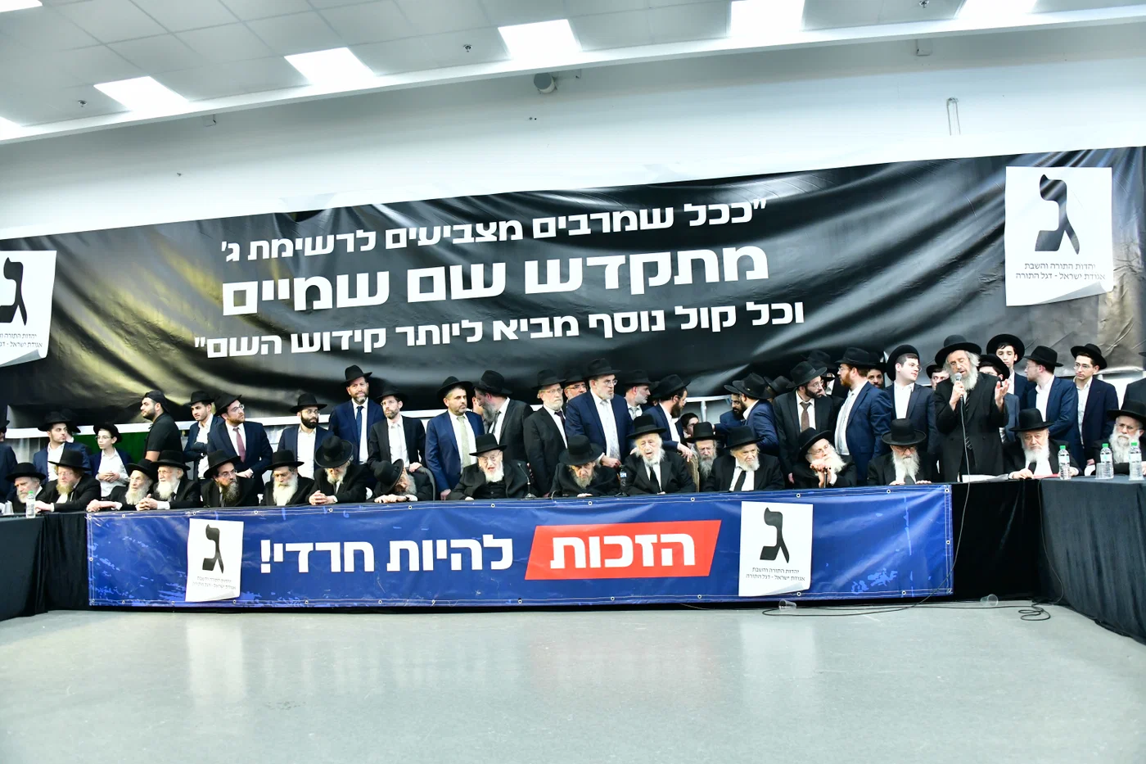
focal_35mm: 28
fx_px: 891
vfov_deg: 46.4
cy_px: 382
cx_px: 573
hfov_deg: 65.5
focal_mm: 28
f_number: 5.6
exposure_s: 1/125
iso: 2500
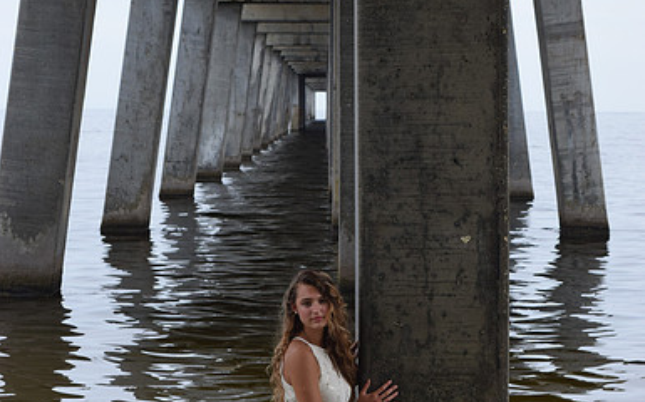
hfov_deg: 16.5
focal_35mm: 127
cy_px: 293
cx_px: 322
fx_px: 2227
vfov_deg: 10.3
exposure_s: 1/250
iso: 280
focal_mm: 55
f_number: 8
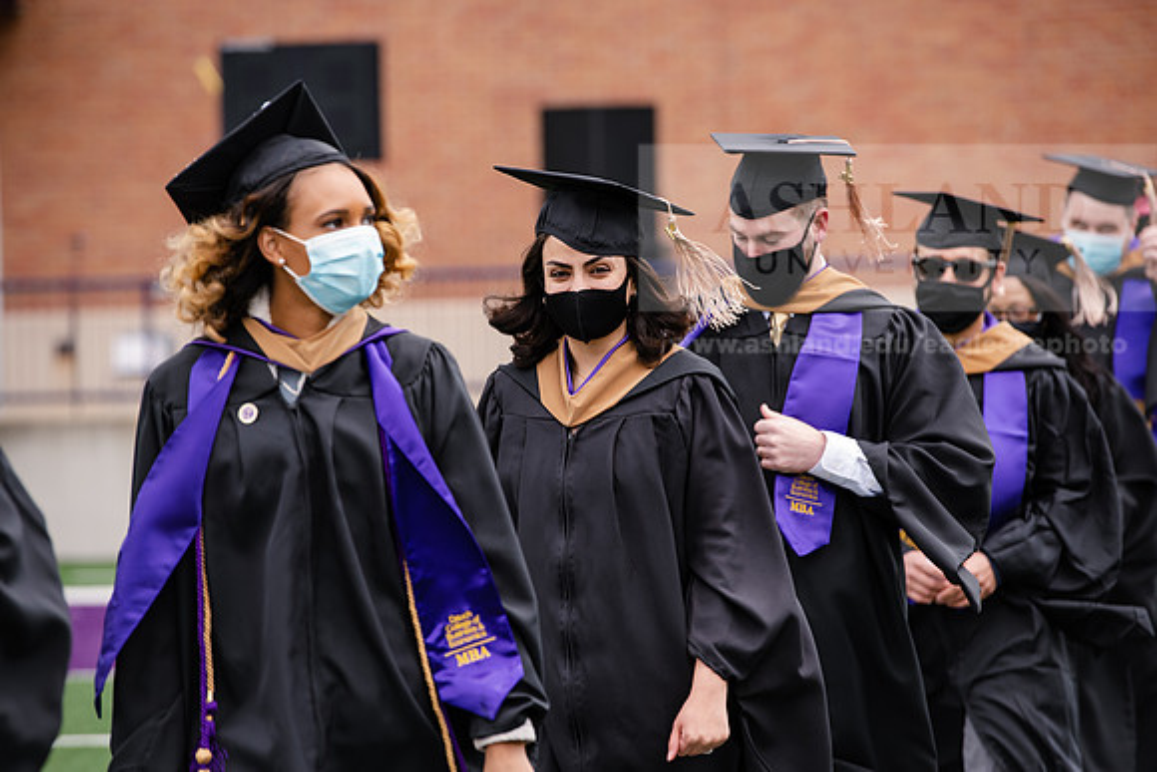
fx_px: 6108
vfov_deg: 7.2
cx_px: 578
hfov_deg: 10.8
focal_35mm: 190
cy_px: 386
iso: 400
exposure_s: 1/640
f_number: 5
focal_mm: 190
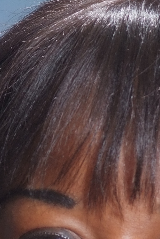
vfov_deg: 3.1
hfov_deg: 2.1
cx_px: 116
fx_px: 4393
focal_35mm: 661
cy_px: 425
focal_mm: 105
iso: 400
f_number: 8
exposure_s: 1/125
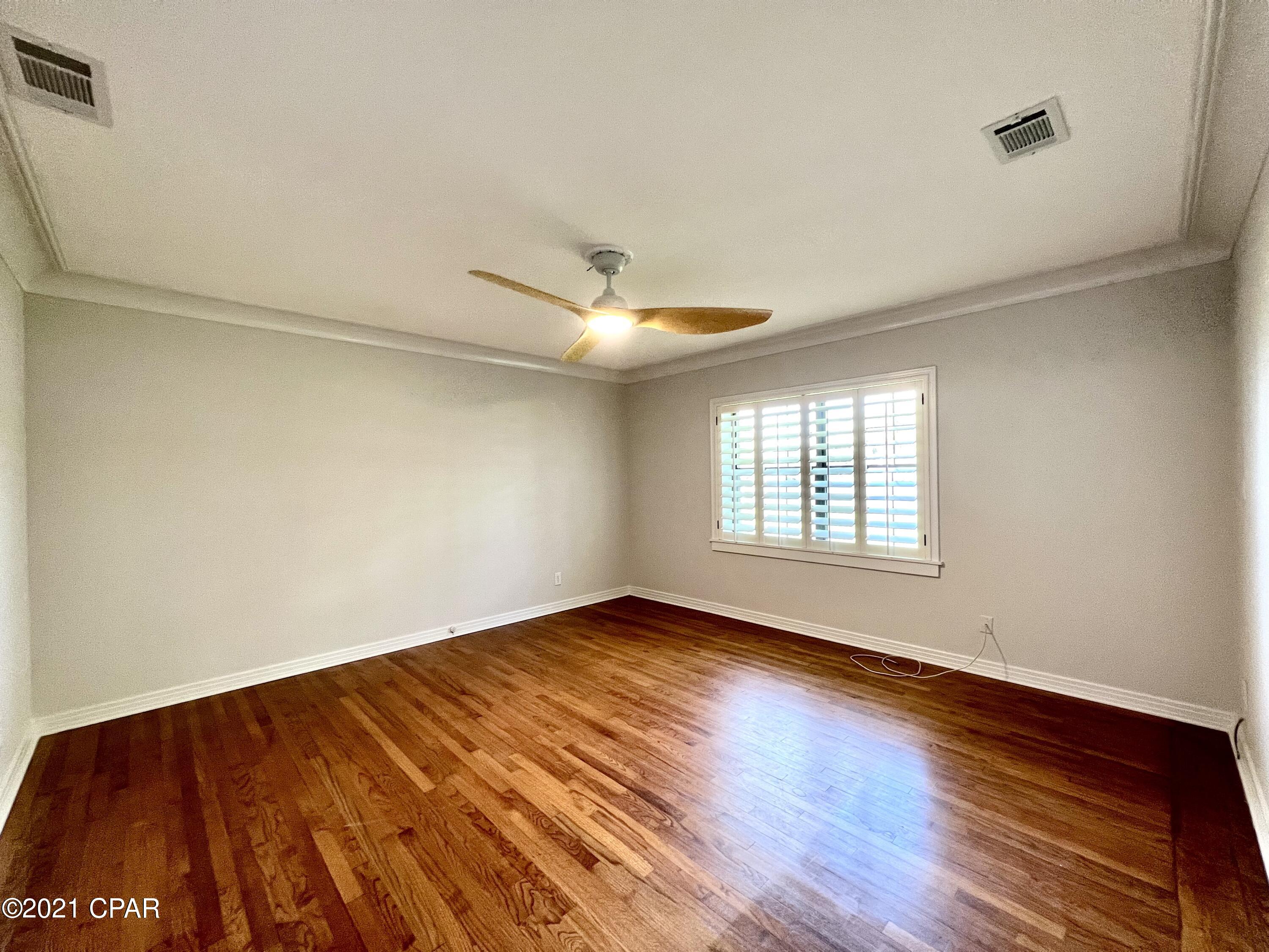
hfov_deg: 106.2
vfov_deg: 89.9
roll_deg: +1.0
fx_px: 477
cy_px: 476
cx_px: 634
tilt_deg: -0.7
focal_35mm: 13
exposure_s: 1/120
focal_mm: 1.57
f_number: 1.8
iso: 200
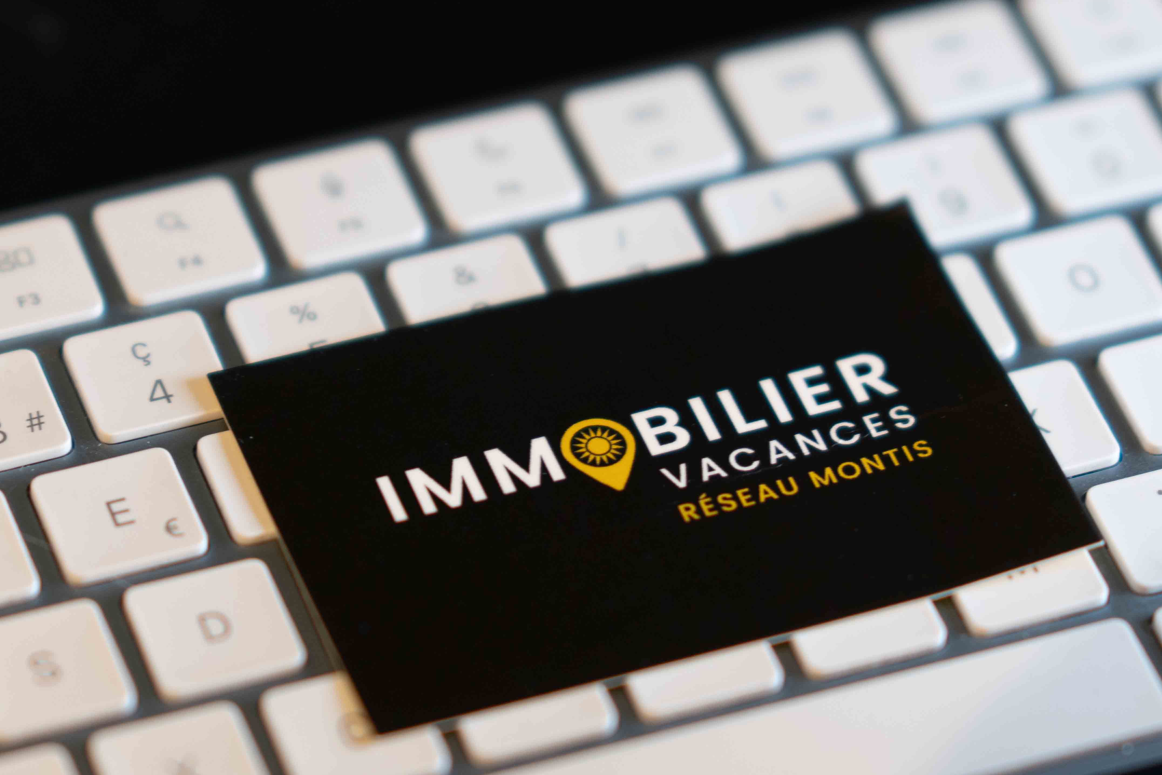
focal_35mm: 157
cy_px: 517
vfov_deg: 8.7
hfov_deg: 13.1
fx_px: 5068
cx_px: 628
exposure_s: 1/60
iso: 250
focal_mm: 85
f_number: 1.4
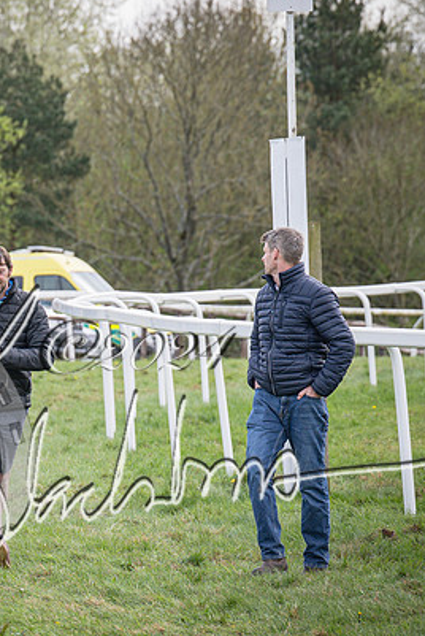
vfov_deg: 5.8
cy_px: 396
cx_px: -35
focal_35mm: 356
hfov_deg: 3.9
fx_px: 6293
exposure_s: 1/800
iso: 200
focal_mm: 110
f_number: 4
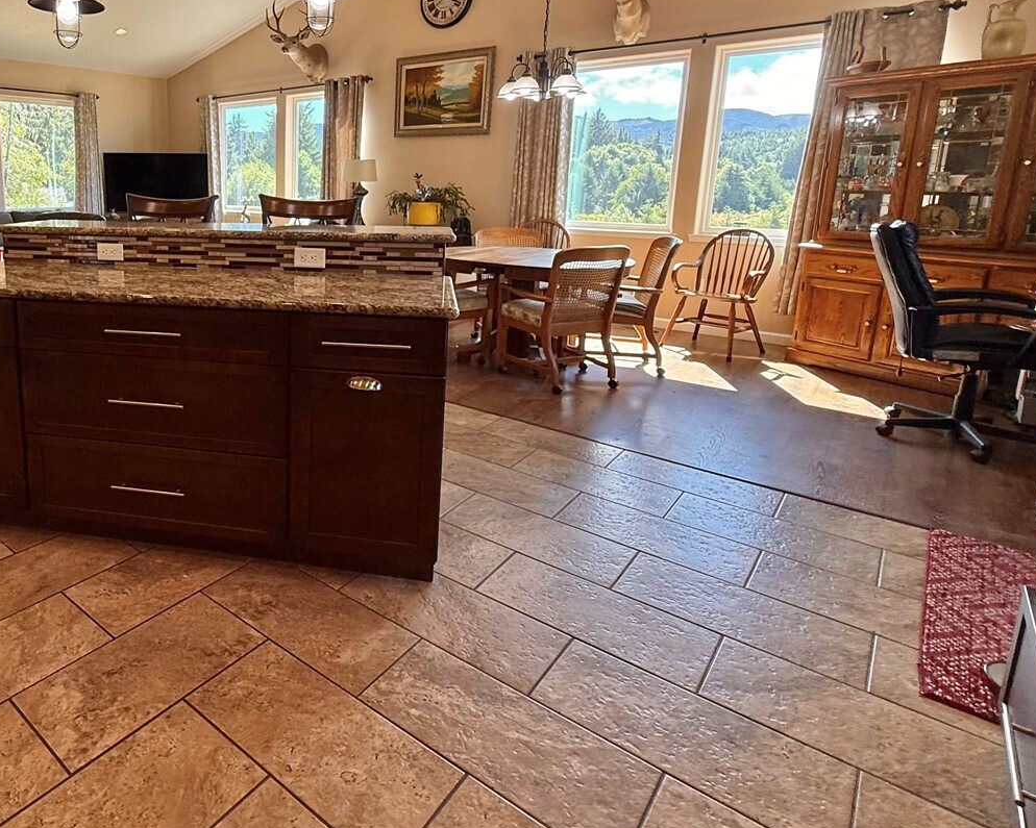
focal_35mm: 22
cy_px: 298
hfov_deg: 70.3
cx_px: 267
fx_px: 674
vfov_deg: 62.0
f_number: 2.2
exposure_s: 1/145
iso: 50
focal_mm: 2.22
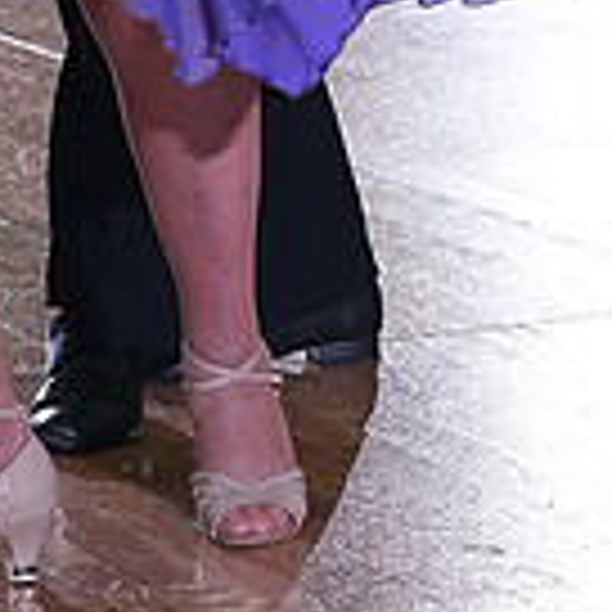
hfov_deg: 6.2
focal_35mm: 280
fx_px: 5601
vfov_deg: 6.1
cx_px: -52
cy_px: -562
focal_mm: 77
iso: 5000
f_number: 7.1
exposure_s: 1/320
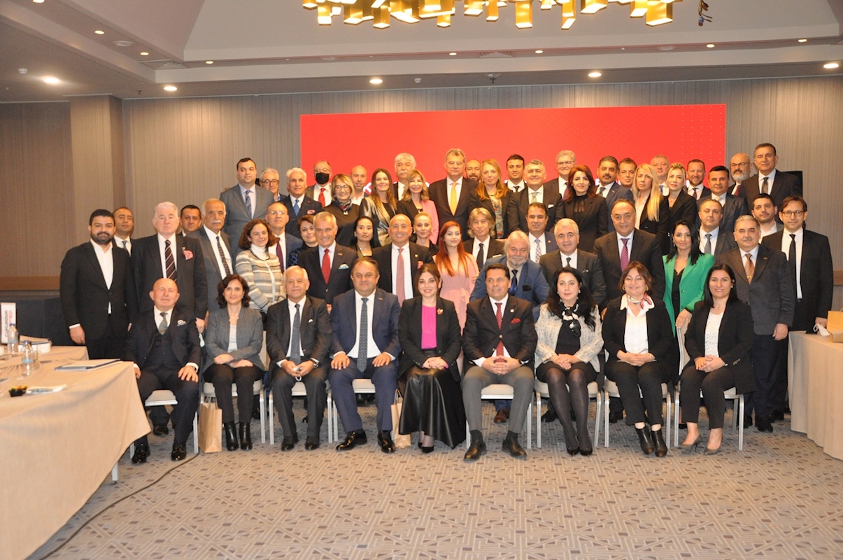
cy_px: 280
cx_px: 422
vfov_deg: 36.8
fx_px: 842
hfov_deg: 53.2
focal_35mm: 36
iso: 1600
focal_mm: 24
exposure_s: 1/60
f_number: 5
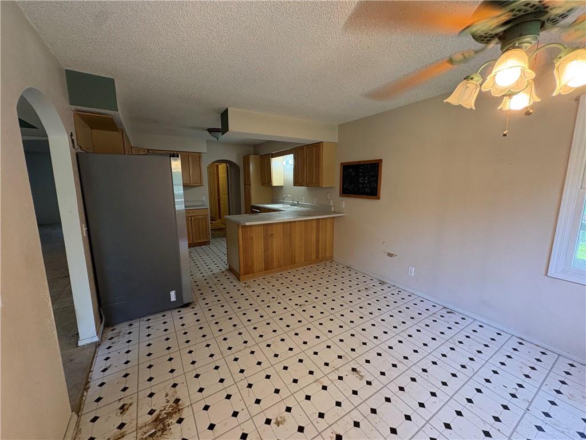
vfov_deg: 85.7
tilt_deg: -9.2
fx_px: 237
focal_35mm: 14
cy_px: 220
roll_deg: -0.3
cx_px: 293
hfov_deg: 102.1
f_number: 2.2
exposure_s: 1/60
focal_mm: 2.22
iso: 320
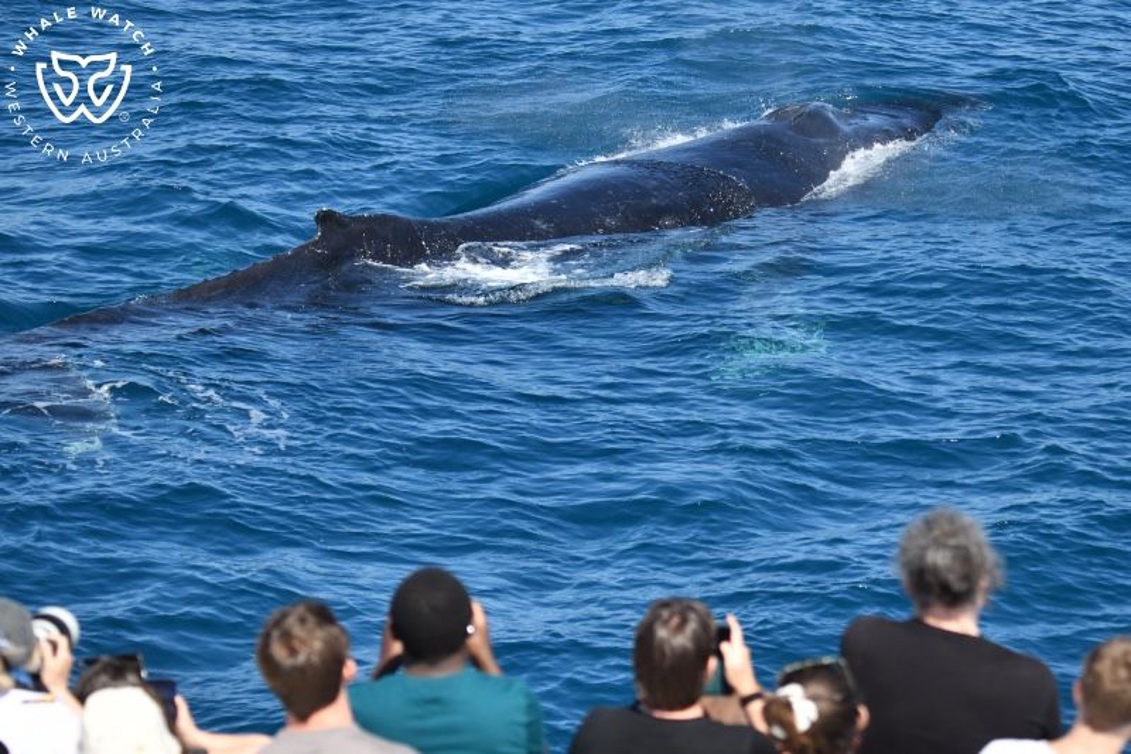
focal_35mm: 130
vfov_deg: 10.5
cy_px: 377
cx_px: 566
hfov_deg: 15.8
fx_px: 4083
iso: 1400
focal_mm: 130
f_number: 5
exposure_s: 1/8000
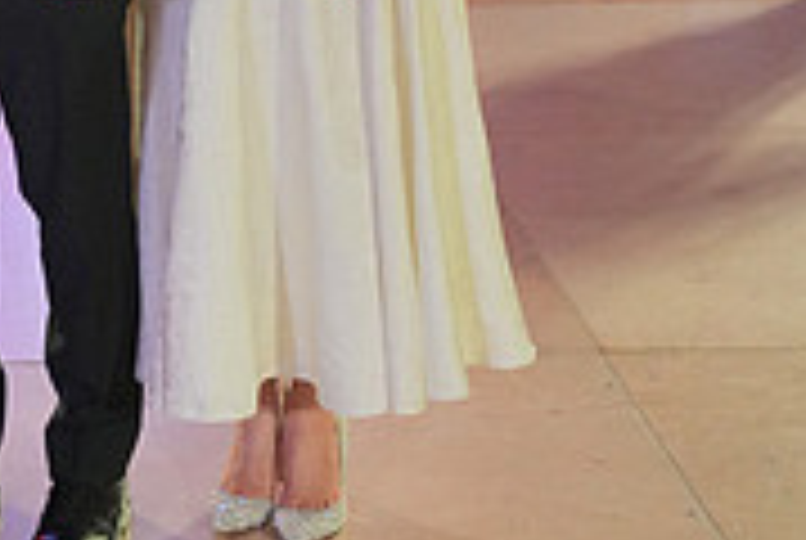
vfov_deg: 11.9
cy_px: -266
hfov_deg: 18.1
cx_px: 7
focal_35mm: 110
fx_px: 2467
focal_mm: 34
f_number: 4
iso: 4000
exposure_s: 1/400
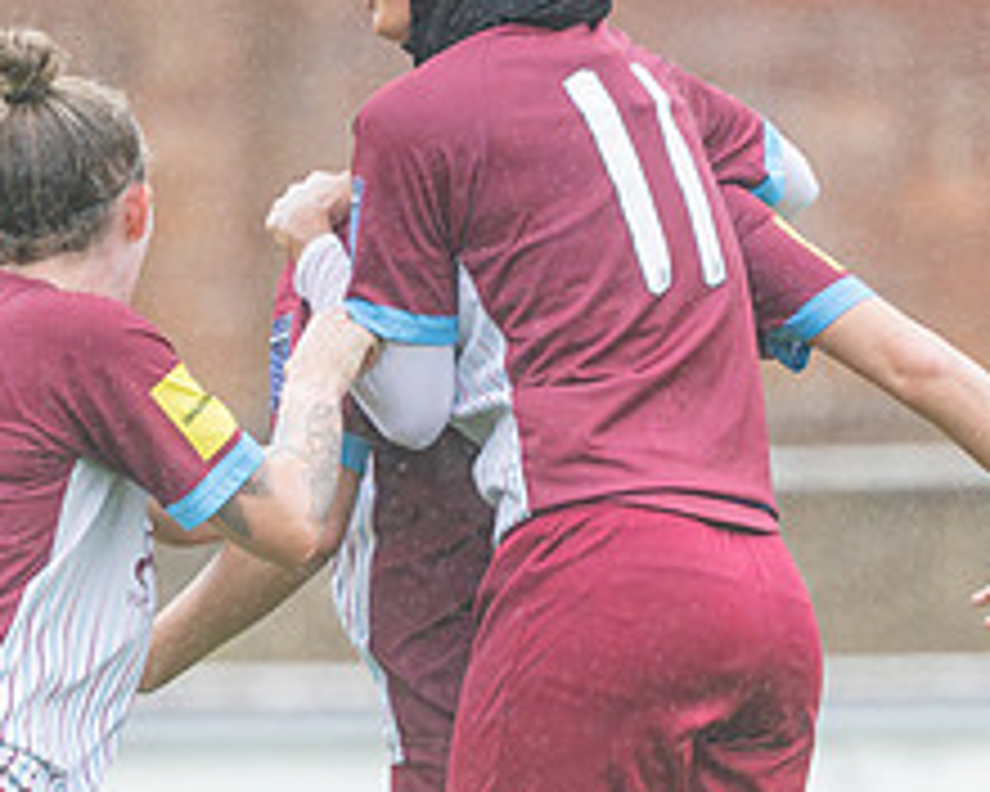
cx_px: 662
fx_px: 44478
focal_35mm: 1518
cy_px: 681
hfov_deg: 1.3
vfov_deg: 1.0
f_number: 2.8
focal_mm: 300
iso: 450
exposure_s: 1/1600
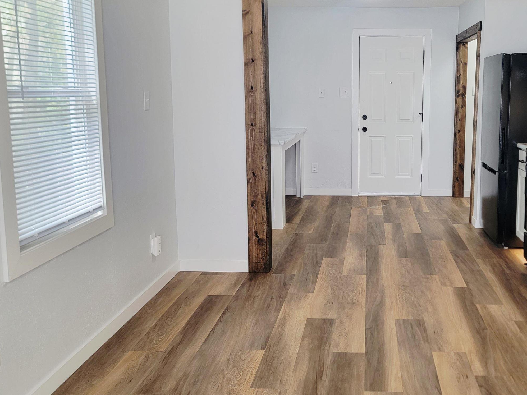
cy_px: 159
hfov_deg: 49.4
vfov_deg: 38.5
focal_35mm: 37
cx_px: 346
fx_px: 563
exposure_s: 1/53.5
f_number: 1.8
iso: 40
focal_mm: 6.7
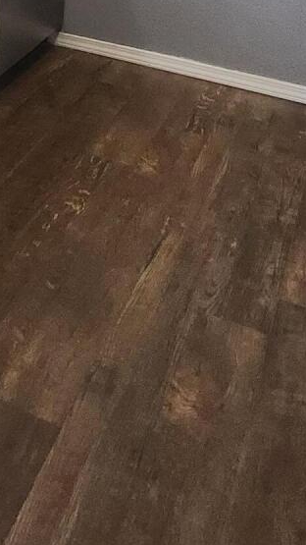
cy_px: -240
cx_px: 40
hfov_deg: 23.0
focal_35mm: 51
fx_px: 736
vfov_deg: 28.8
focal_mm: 1.74
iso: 320
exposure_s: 1/60
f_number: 2.2
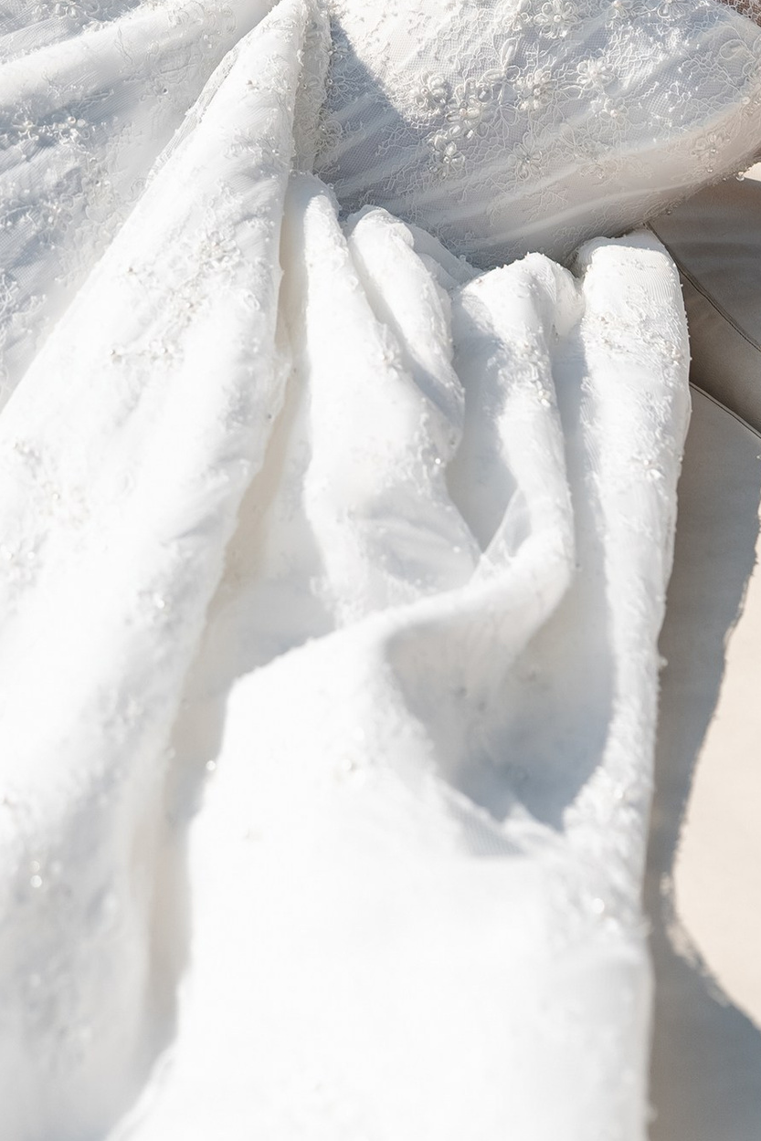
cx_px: 319
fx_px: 2727
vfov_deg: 20.7
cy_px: -499
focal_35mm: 86
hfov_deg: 15.9
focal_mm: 28
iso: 125
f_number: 2.8
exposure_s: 1/2500
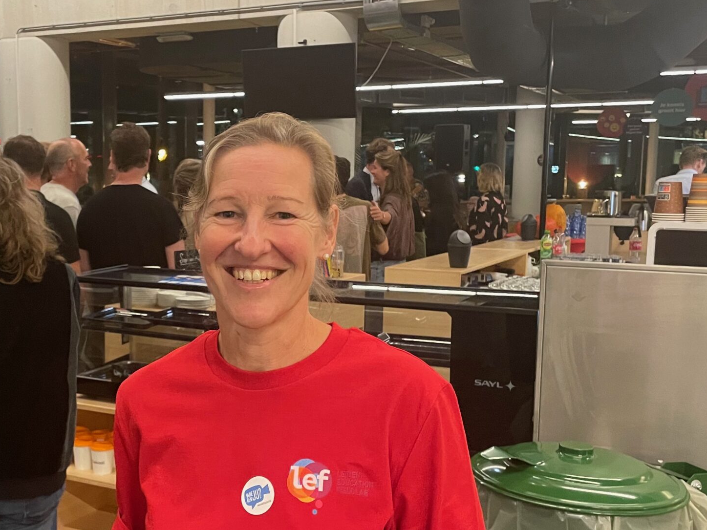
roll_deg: -0.5
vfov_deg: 31.5
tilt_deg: -7.0
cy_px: 285
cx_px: 228
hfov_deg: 40.7
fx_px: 939
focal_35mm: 46
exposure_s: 1/50
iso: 400
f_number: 1.6
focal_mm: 4.2
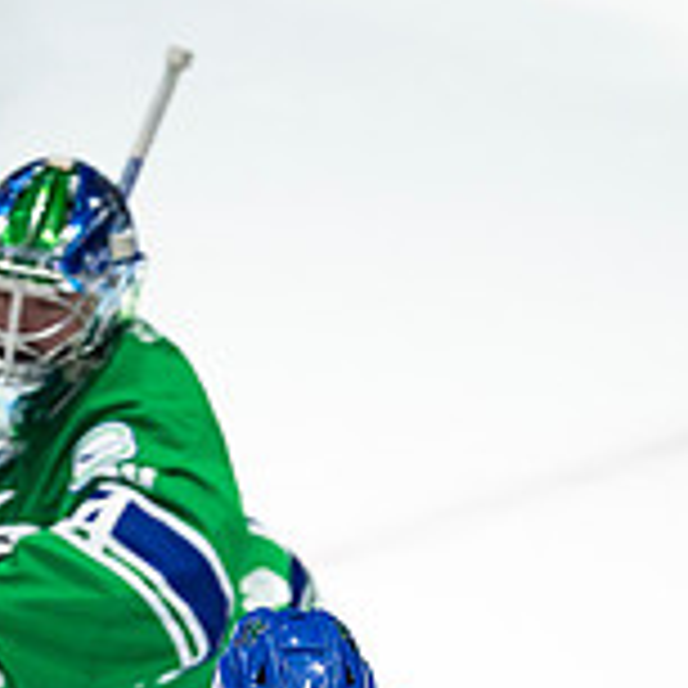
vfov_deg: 1.2
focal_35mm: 1504
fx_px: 33819
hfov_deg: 1.2
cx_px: 225
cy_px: 926
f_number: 4
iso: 2000
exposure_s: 1/1000
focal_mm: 600
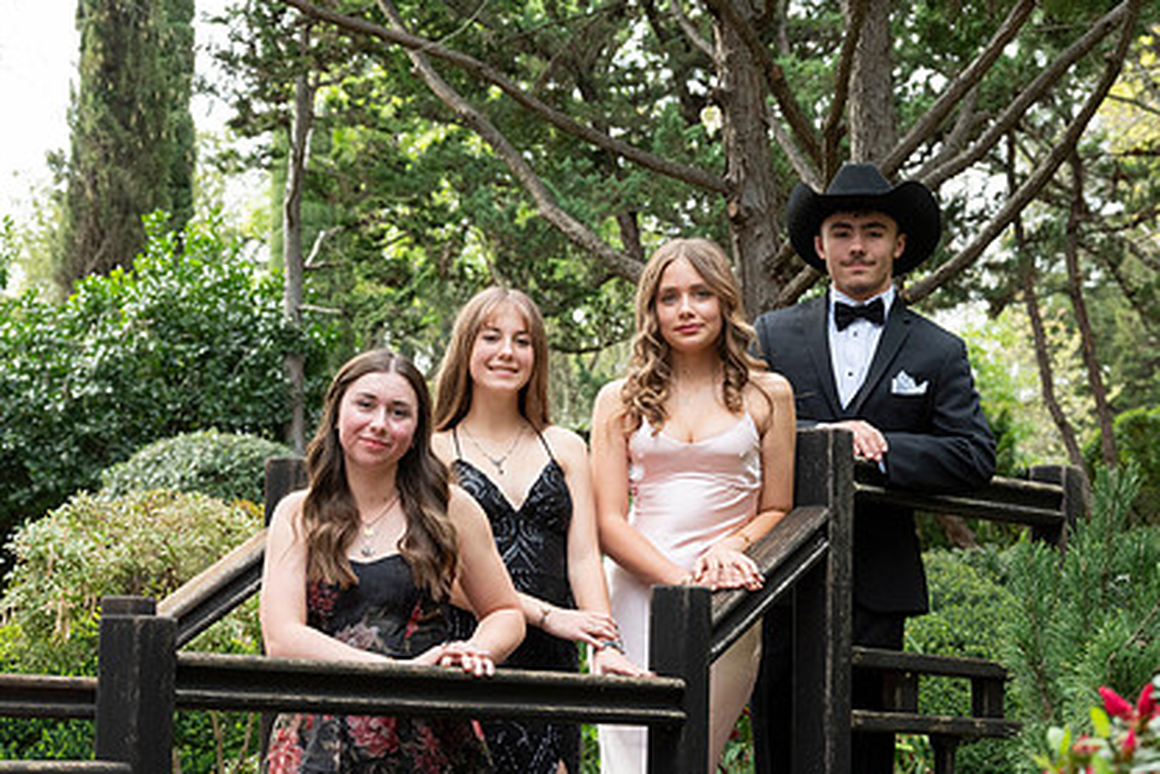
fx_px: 3093
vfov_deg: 14.2
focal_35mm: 96
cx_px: 609
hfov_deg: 21.2
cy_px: 530
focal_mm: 69
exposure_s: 1/500
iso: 1250
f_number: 7.1
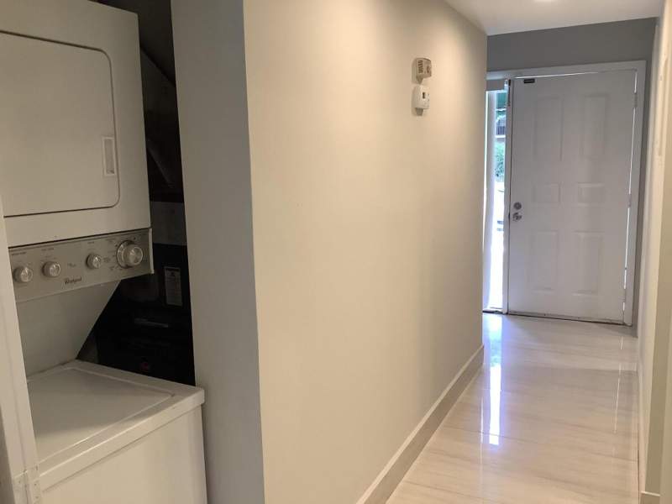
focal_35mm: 31
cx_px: 336
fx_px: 602
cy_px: 252
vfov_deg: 45.4
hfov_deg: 58.4
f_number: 2.4
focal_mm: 3.3
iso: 125
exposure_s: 1/60
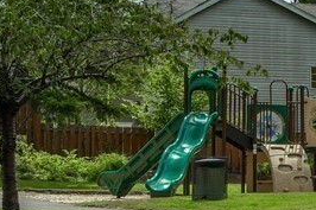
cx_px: 430
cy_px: 113
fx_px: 1254
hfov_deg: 13.7
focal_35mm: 143
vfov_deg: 9.6
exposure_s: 1/60
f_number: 6.3
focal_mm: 35
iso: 100
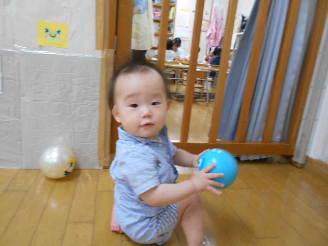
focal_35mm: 26
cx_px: 164
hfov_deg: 67.3
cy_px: 123
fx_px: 246
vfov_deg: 53.1
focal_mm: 4.6
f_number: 3.2
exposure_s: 1/25
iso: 400
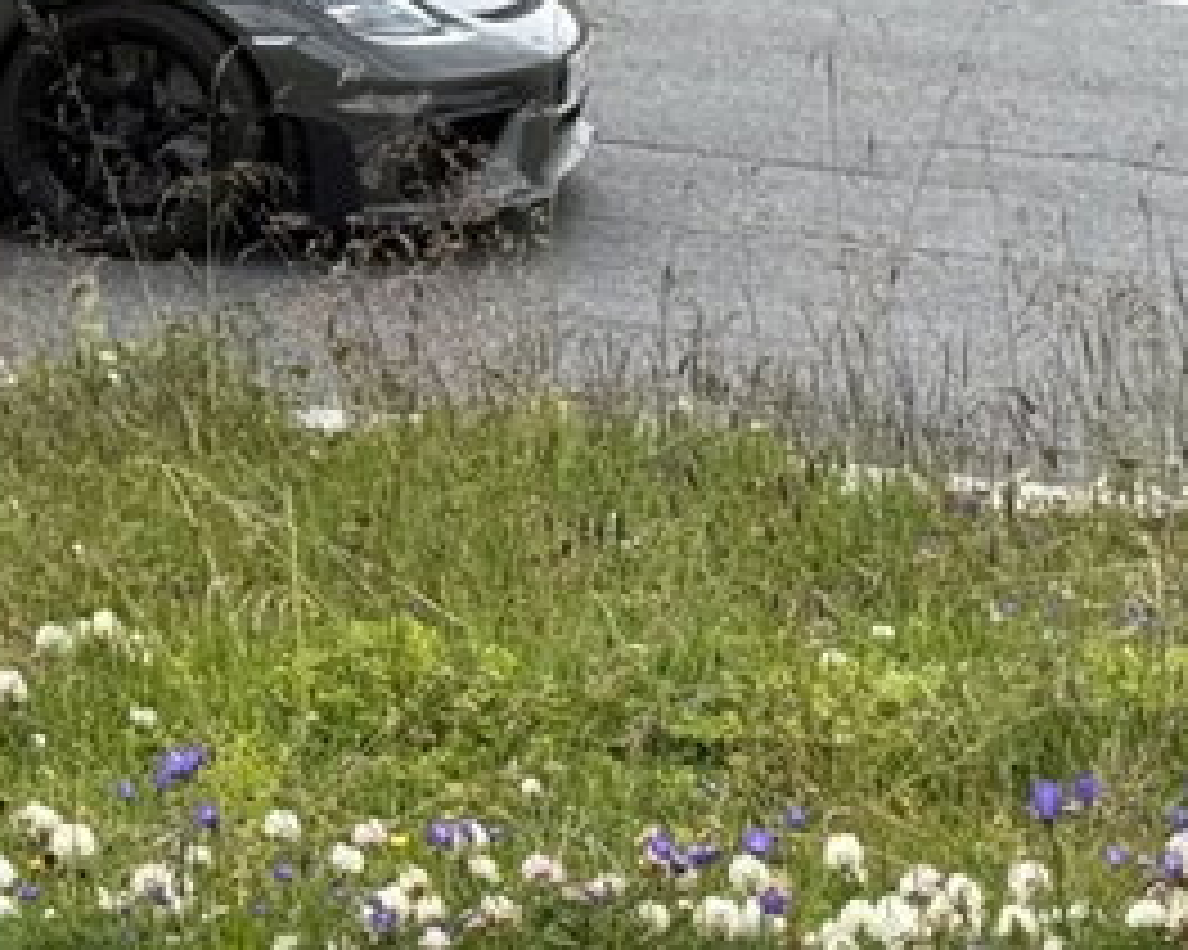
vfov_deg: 8.2
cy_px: -635
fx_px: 6397
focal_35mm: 182
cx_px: 122
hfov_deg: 10.6
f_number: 1.78
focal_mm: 6.76
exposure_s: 1/2494
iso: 100
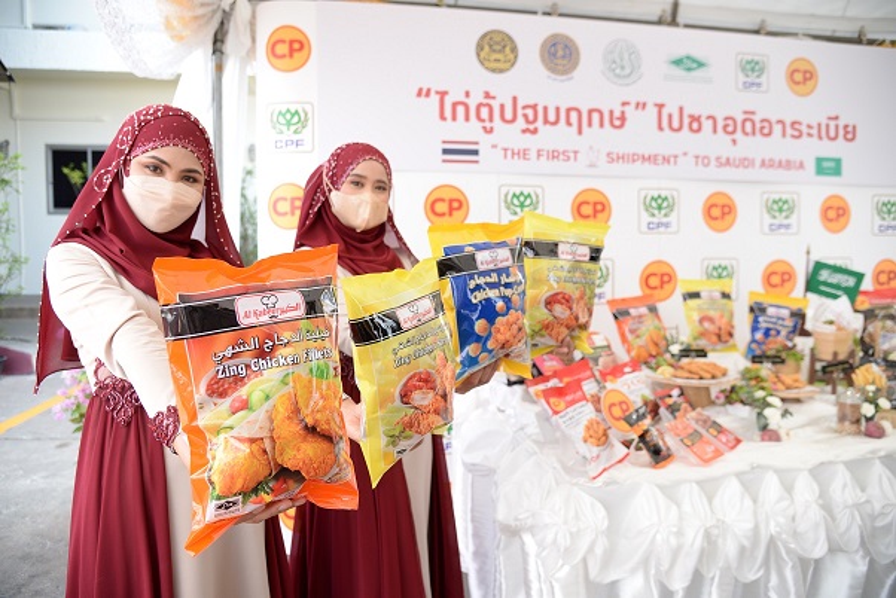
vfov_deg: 53.2
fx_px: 598
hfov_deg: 73.7
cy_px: 299
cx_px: 448
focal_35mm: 24
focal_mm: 24
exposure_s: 1/320
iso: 400
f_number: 4
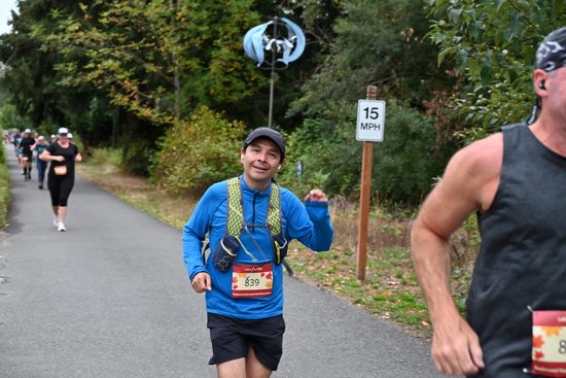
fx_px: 1101
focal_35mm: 70
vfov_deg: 19.5
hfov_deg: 28.8
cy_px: 189
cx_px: 283
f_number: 6
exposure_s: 1/125
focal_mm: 70
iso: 720
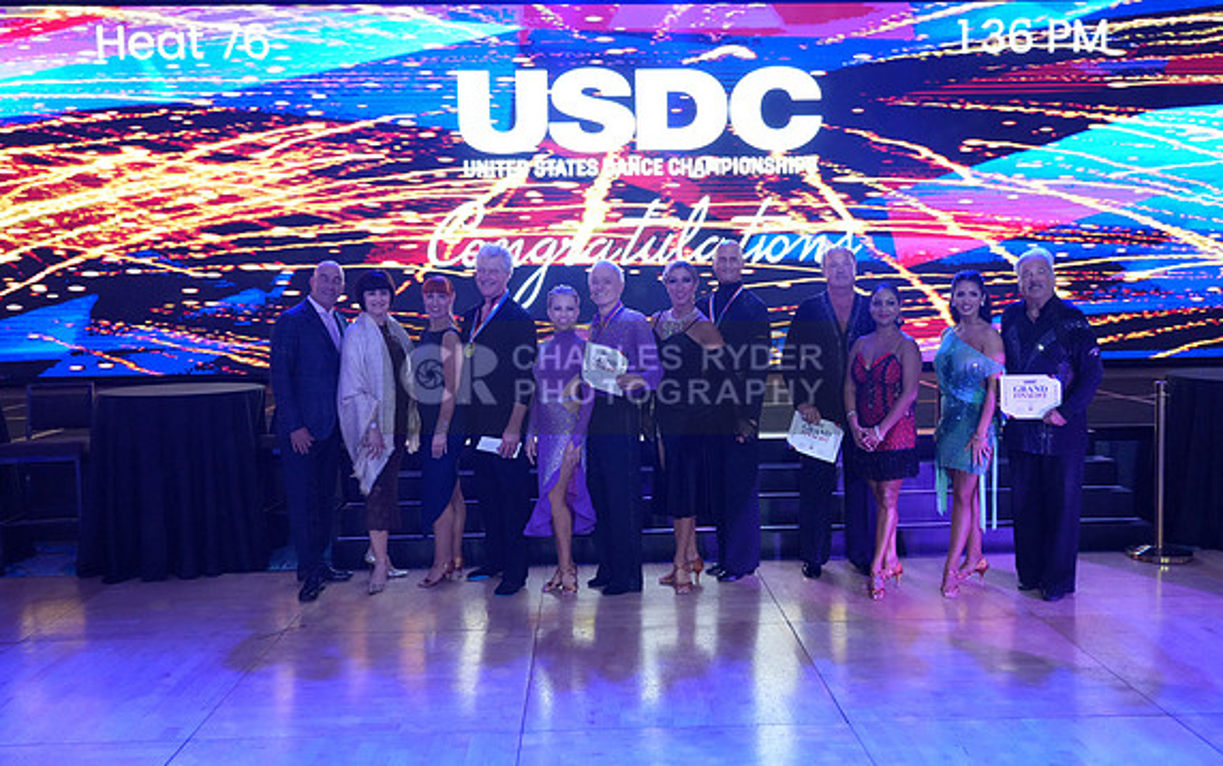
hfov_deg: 61.2
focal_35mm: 31
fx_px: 1034
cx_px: 616
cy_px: 378
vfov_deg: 40.6
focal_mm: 30
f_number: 4
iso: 5000
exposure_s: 1/640
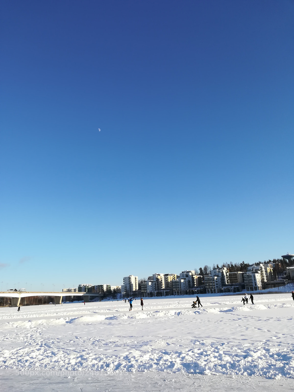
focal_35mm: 26
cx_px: 147
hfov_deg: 53.1
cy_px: 196
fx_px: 294
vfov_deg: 67.3
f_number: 2.2
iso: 50
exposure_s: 1/666
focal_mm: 3.83
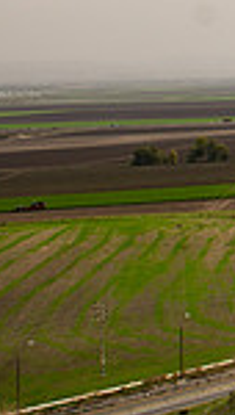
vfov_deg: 21.4
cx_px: 744
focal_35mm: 97
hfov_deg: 9.4
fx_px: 1069
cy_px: 21
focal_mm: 24
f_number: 3.5
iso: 100
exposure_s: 1/1000
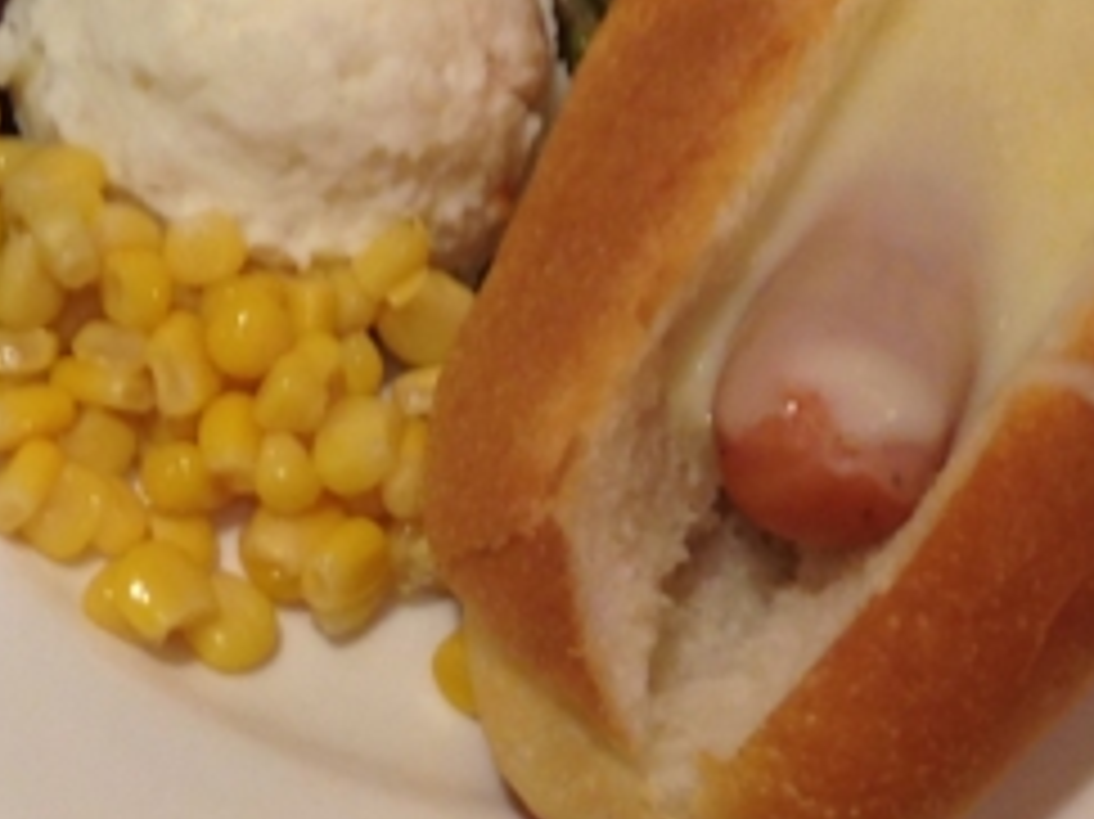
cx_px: -374
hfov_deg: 13.6
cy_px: 310
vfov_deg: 10.7
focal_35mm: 139
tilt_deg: -57.6
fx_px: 4391
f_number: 2.4
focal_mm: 4.12
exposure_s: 1/24
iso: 50
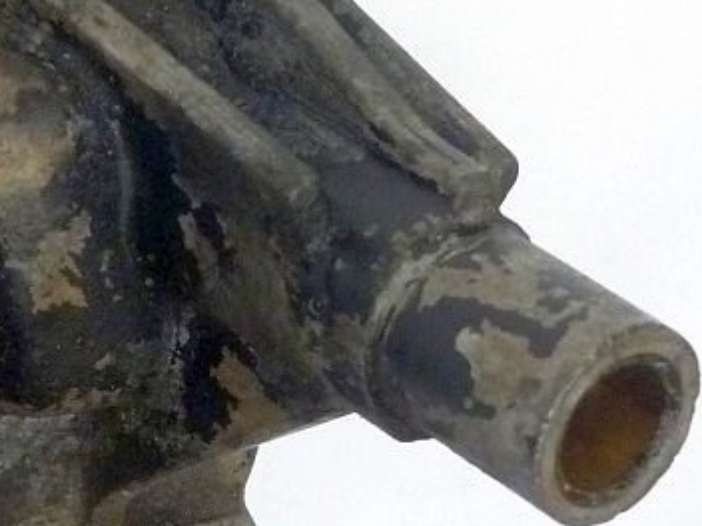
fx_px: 1987
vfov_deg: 15.1
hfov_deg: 19.4
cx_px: -21
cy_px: 229
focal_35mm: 98
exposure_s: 1/15
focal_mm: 6.1
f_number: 3.6
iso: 400
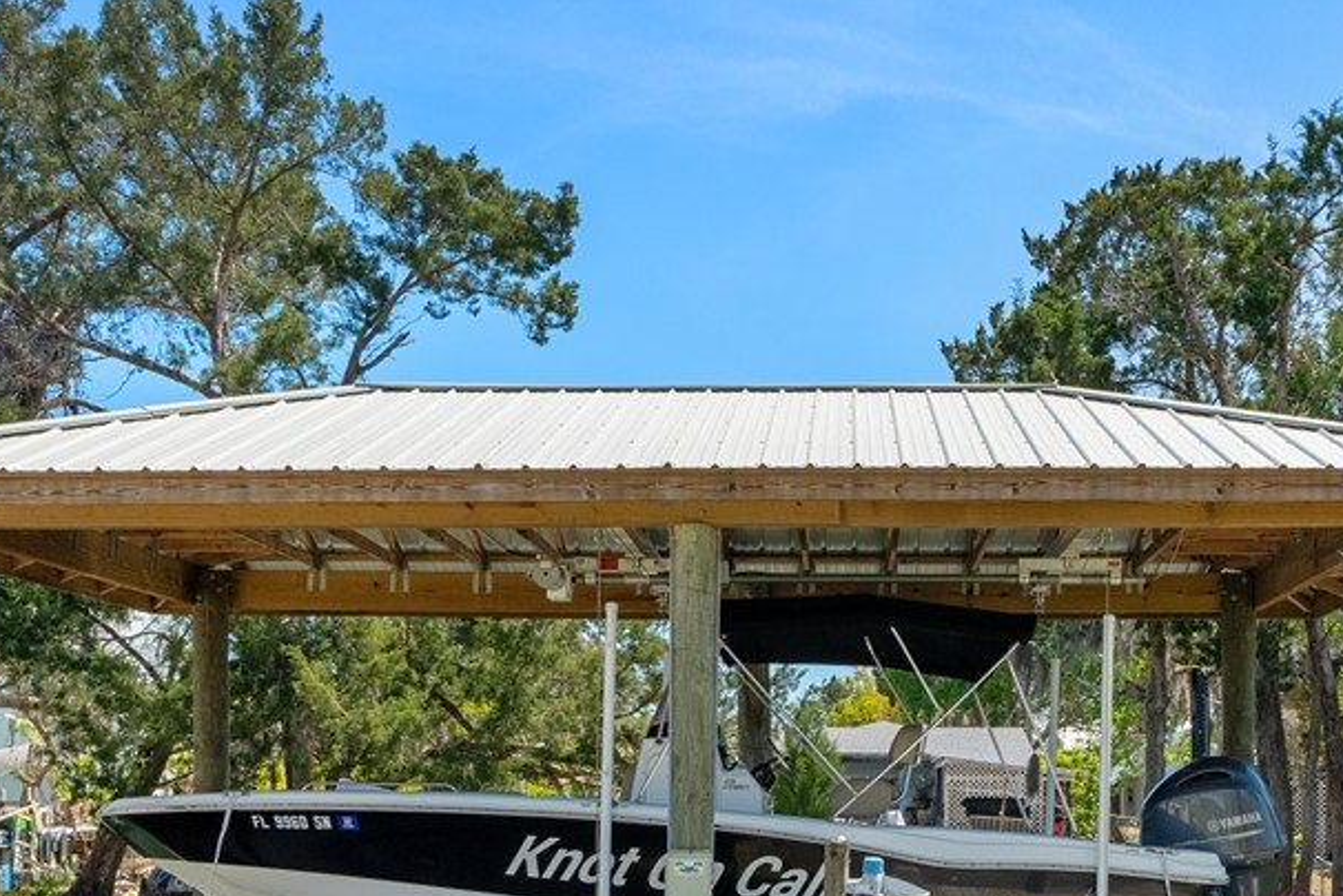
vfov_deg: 30.2
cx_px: 855
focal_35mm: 43
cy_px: 762
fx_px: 1604
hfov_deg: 45.0
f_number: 8
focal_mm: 16
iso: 320
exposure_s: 1/1500
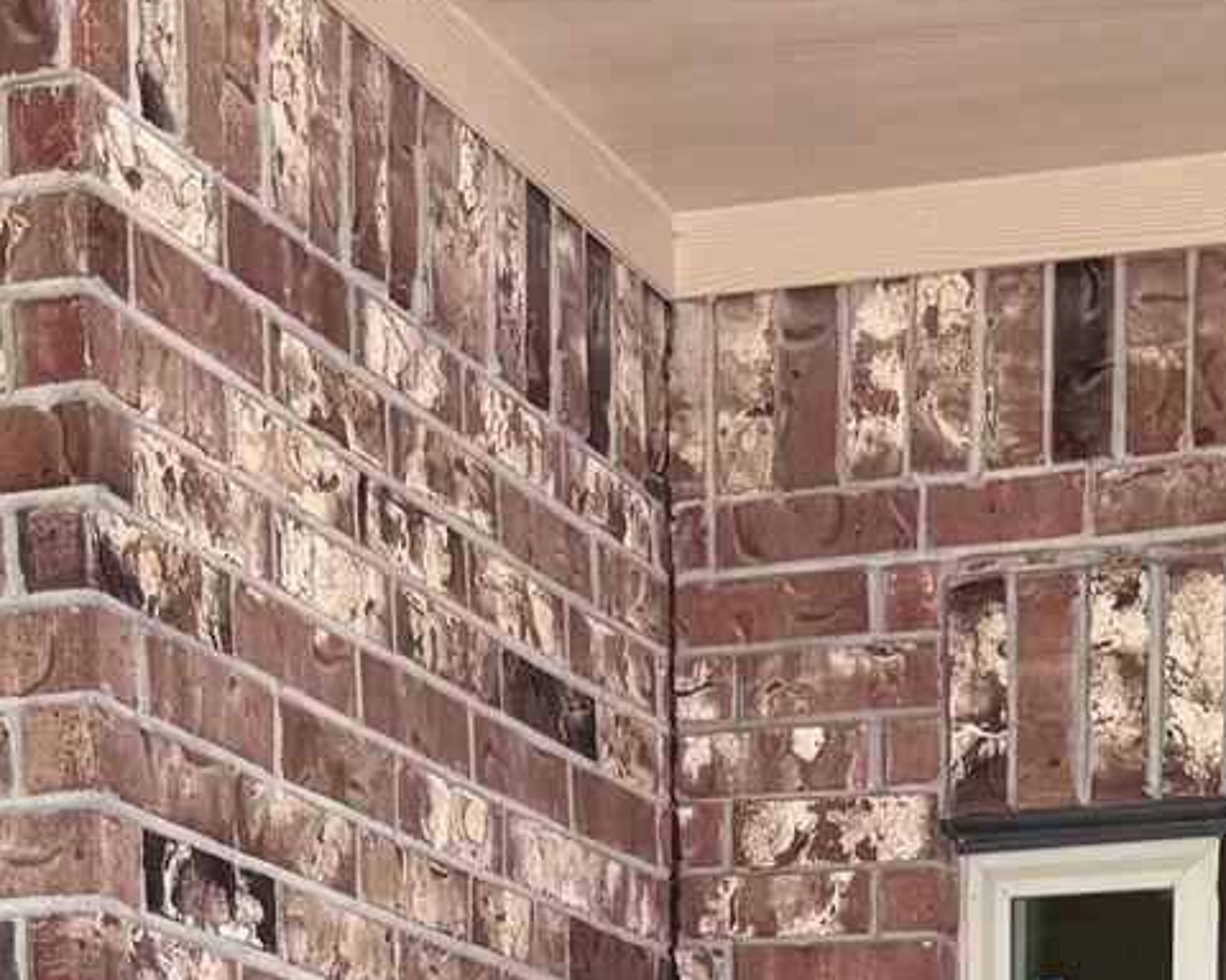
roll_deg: +0.2
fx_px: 3628
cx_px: 897
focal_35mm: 100
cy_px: 1942
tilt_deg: -6.3
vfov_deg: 13.3
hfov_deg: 19.1
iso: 80
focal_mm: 6.76
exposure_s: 1/747
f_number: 1.78
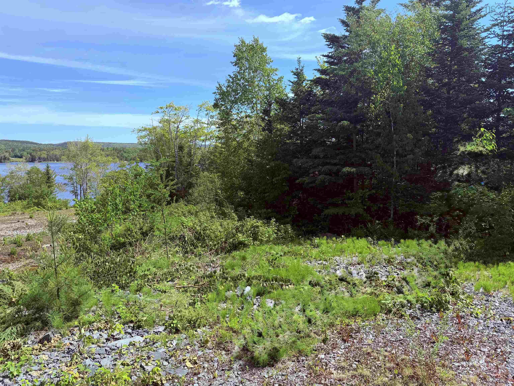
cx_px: 257
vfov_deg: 56.8
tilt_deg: -6.0
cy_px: 193
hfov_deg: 71.6
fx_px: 356
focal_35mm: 24
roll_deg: +0.5
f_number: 1.78
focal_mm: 6.76
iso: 80
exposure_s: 1/2703
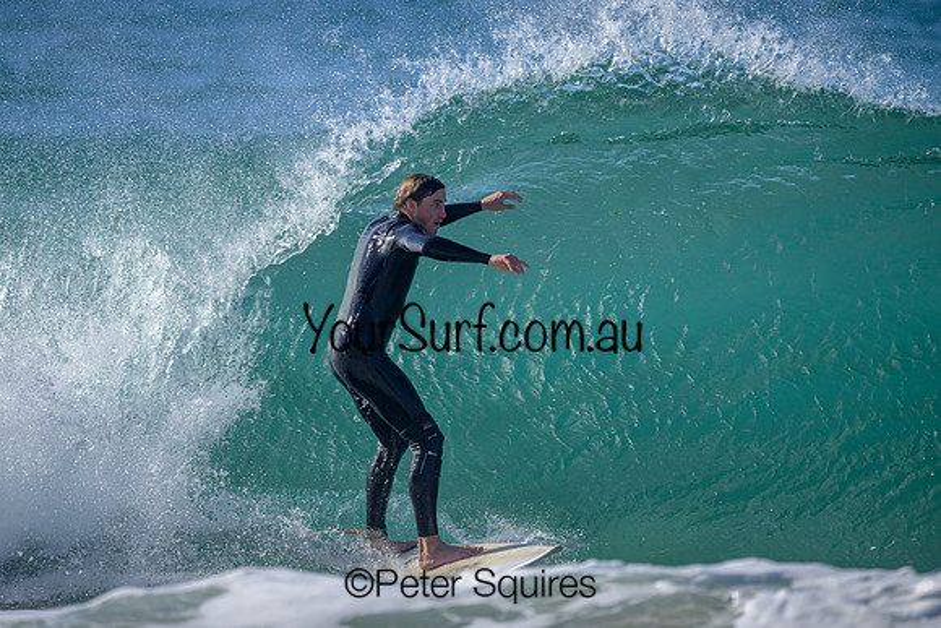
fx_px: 22163
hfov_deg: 2.4
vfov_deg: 1.6
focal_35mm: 848
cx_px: 442
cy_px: 333
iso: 360
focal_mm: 800
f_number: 6.3
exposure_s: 1/2000
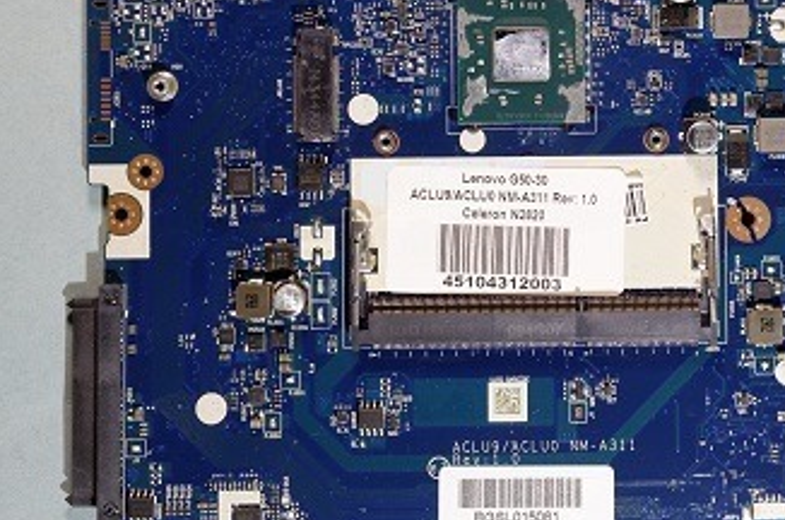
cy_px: 43
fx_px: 1654
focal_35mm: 76
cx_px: 585
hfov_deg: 26.4
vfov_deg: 17.6
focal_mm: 22
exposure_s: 1/6
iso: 100
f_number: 8
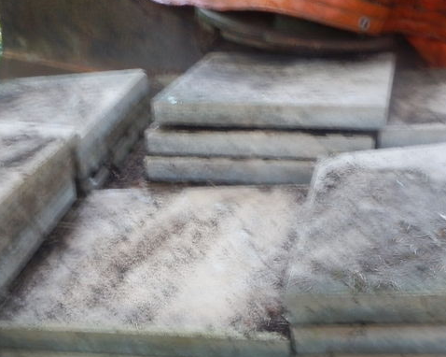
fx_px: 647
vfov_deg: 30.3
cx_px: 165
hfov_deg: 37.8
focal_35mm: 49
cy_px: 270
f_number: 3
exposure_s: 1/8
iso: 200
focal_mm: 4.2
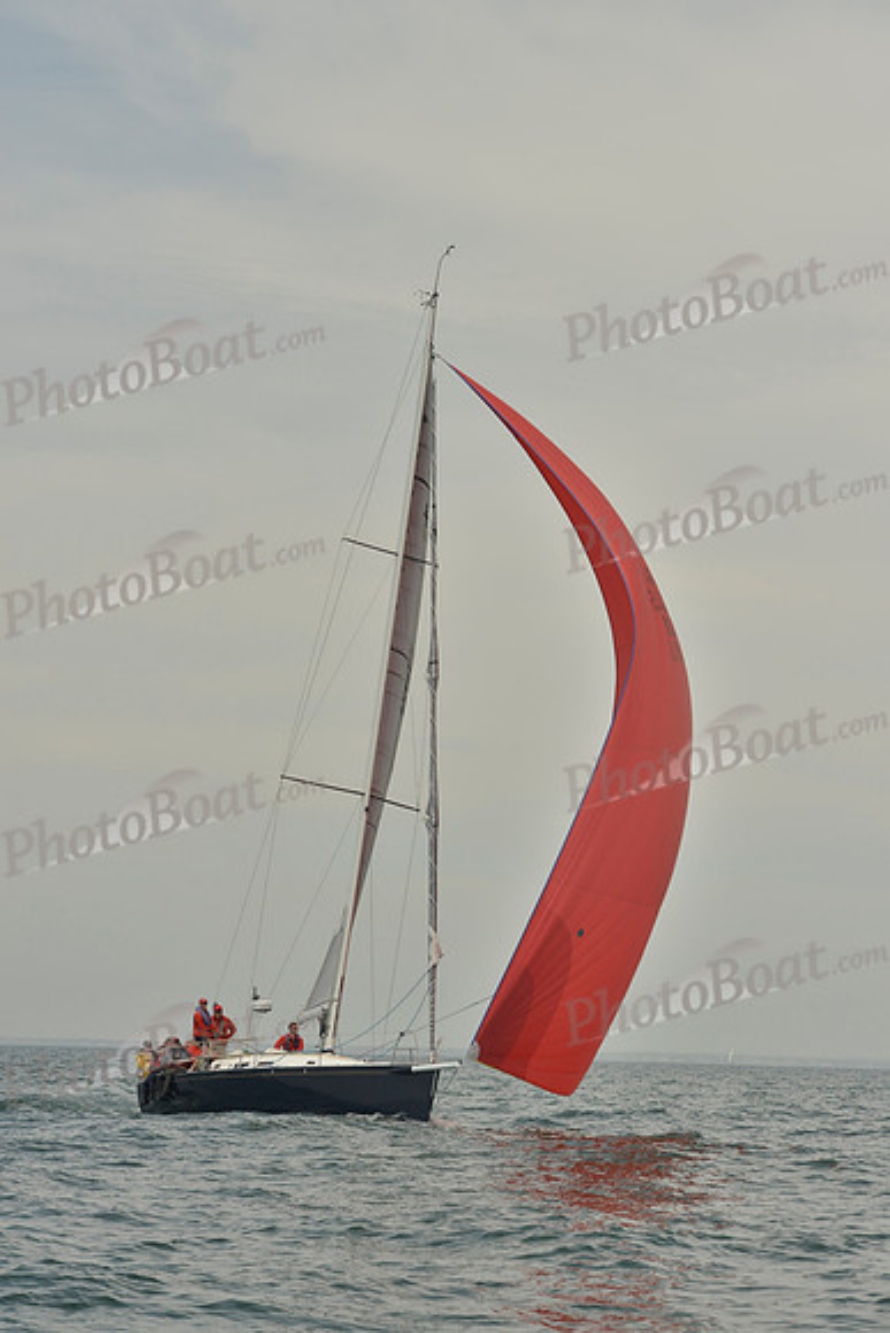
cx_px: 445
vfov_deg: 23.6
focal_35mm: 86
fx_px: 3187
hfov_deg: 15.9
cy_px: 666
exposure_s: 1/1250
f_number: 9
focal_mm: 86
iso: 280
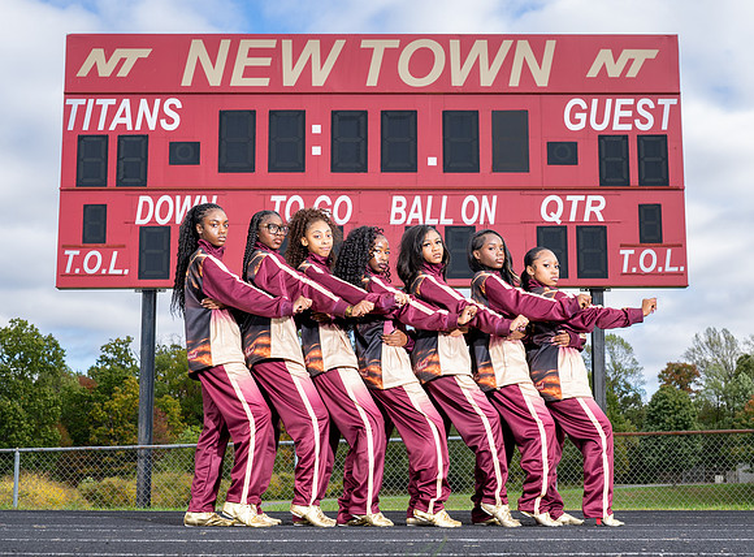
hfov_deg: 34.5
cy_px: 304
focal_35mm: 56
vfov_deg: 25.8
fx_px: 1212
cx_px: 421
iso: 80
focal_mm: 32.5
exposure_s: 1/250
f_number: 5
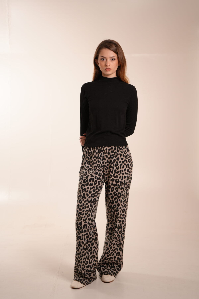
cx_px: 100
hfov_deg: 27.0
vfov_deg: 39.6
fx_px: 415
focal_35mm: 50
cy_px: 150
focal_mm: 50
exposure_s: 1/125
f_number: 2.8
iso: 400
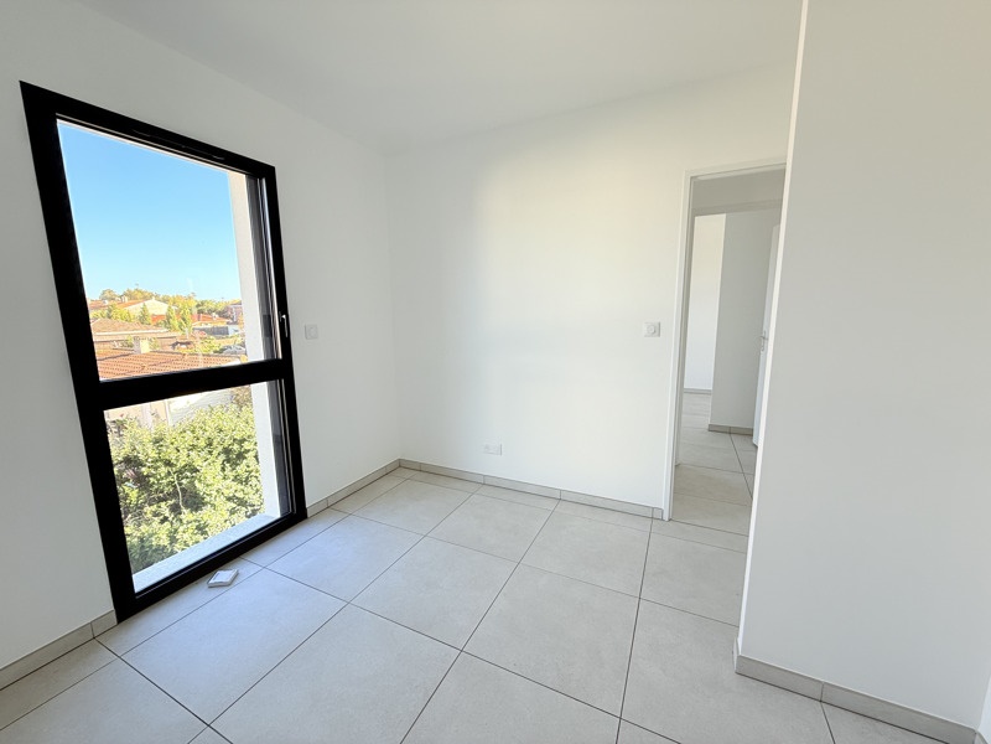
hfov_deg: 102.1
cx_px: 496
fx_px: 401
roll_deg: +0.8
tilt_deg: -9.0
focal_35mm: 14
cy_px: 372
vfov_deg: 85.7
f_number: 2.2
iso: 50
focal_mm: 2.22
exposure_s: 1/99
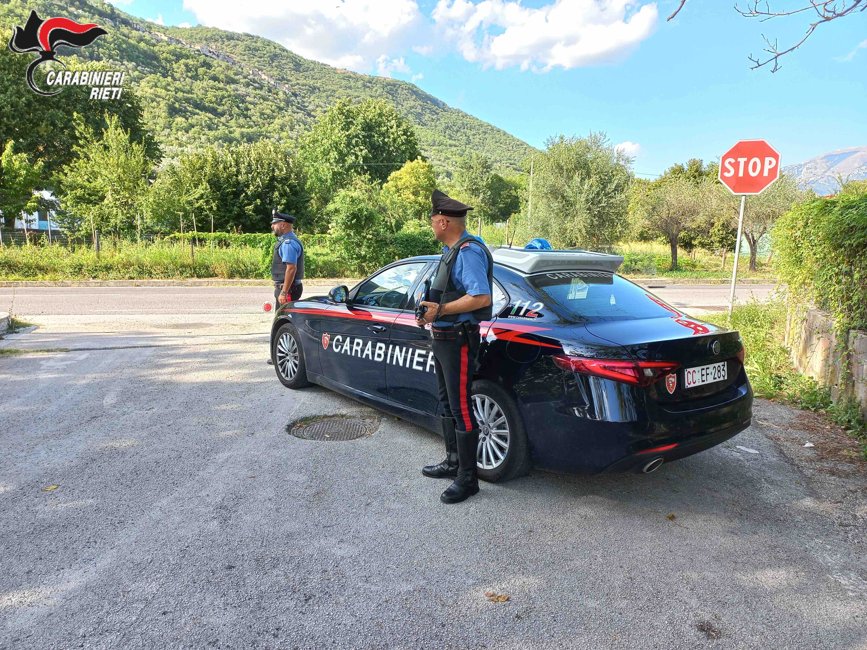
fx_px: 626
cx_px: 434
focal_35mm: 25
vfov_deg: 54.9
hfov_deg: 69.4
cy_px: 325
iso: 32
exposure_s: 1/100
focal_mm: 4.6
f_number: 1.8
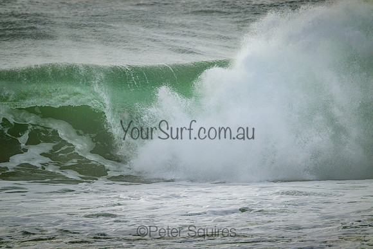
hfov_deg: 2.6
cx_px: 186
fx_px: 8290
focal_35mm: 800
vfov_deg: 1.7
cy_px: 124
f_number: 11
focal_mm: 800
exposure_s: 1/2500
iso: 1400
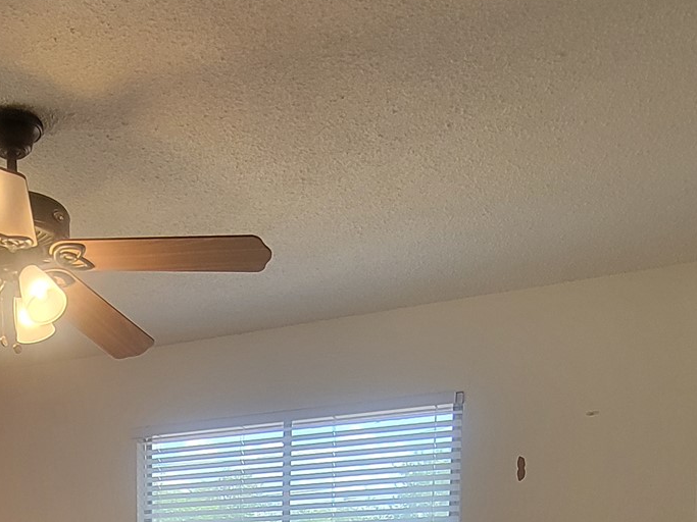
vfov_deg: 28.9
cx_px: 136
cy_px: 702
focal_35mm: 39
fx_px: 785
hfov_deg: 45.4
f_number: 2.2
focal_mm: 2.2
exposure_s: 1/60
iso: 160
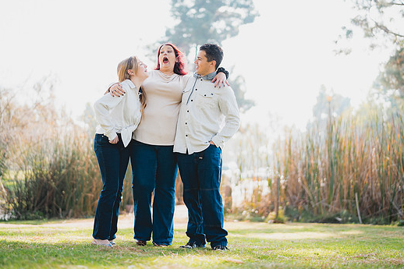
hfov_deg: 35.6
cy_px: 128
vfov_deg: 24.2
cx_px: 199
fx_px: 628
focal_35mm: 56
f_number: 1.4
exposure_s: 1/1600
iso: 250
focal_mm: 50
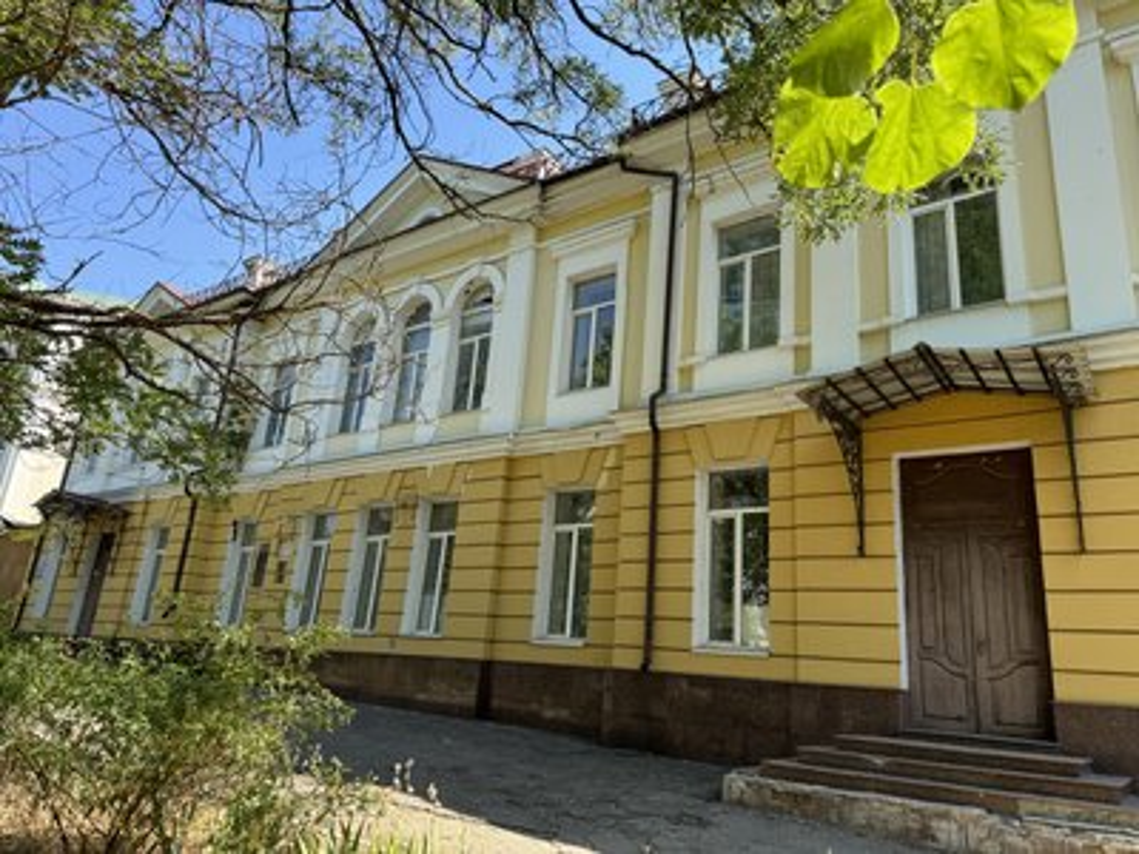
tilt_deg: +16.5
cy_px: 427
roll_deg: -4.4
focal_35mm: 24
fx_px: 790
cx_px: 570
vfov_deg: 56.8
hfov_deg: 71.6
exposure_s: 1/1193
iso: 80
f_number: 1.78
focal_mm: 6.76
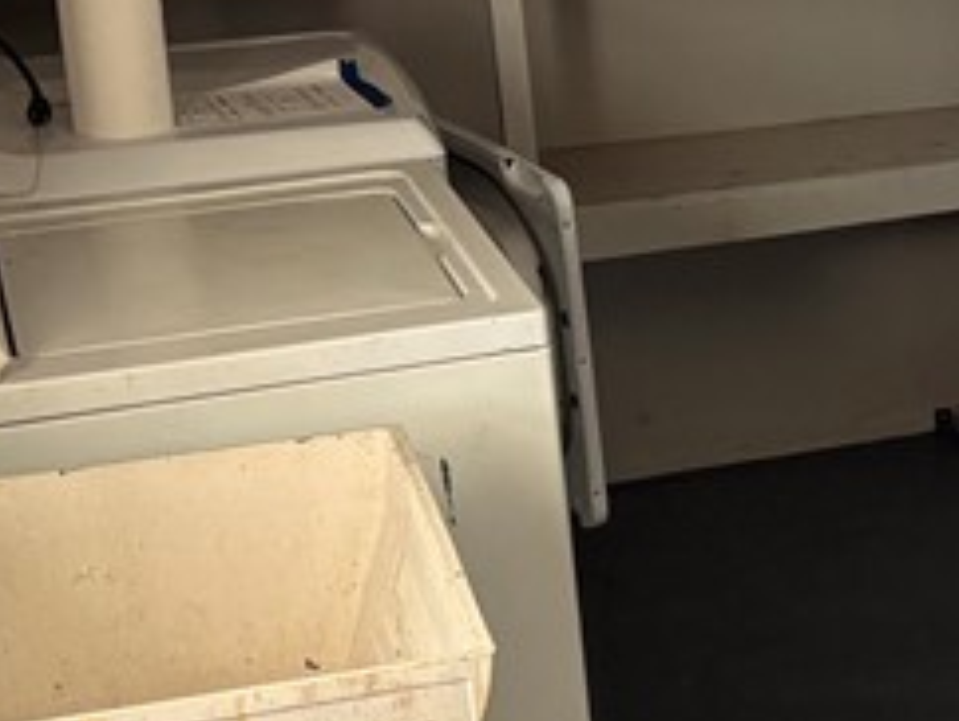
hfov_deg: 16.6
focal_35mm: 110
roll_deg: +1.1
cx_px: 1347
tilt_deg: -18.9
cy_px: 368
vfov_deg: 13.5
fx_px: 3050
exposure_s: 1/60
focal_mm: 5.96
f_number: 1.6
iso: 160
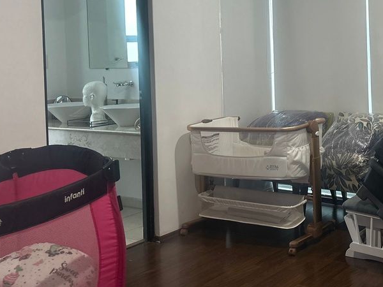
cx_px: 313
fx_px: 575
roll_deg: +1.8
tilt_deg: -0.8
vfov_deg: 27.5
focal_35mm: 52
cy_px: 60
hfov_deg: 35.5
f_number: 1.5
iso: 200
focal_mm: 5.7
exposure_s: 1/60
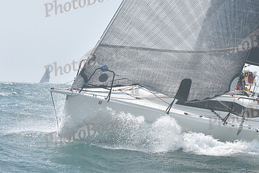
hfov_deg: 13.9
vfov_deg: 9.3
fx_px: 1058
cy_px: 87
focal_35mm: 147
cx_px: 173
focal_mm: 98
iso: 320
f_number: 11
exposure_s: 1/800
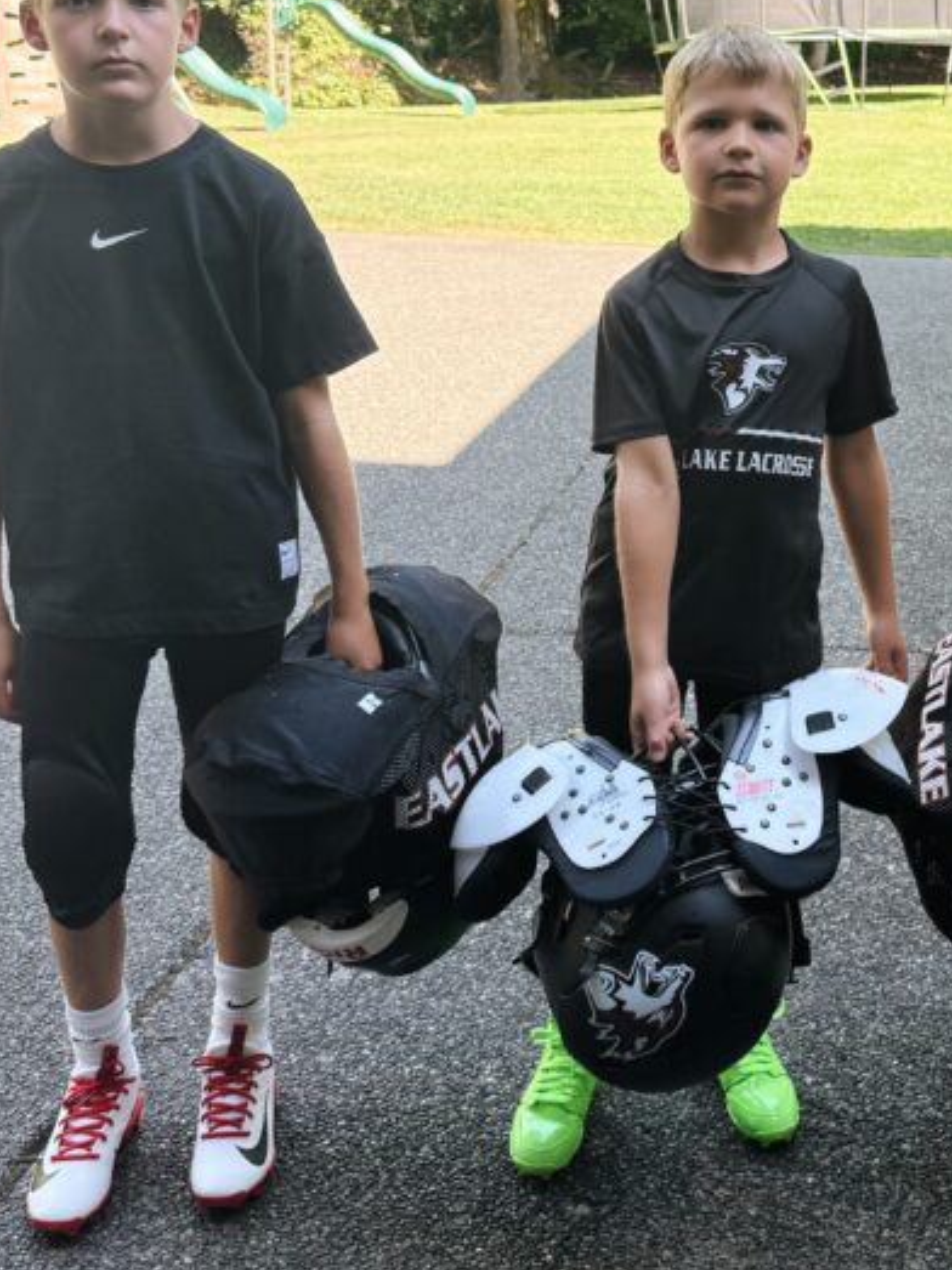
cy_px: 427
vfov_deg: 40.0
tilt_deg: -13.2
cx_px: 750
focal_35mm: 47
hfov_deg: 30.2
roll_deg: -1.1
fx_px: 1724
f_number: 1.78
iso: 100
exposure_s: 1/379
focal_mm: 6.76
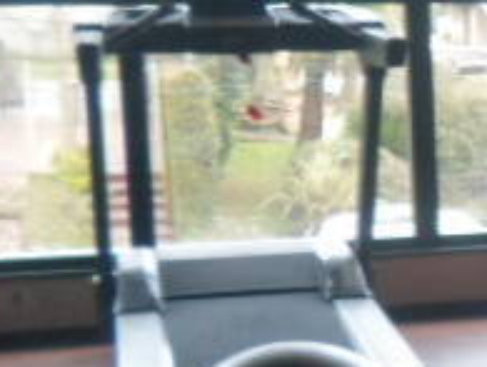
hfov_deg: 12.3
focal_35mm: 131
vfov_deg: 11.3
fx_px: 1846
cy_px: 300
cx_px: 1131
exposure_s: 1/30
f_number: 2.5
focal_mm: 4.5
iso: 100
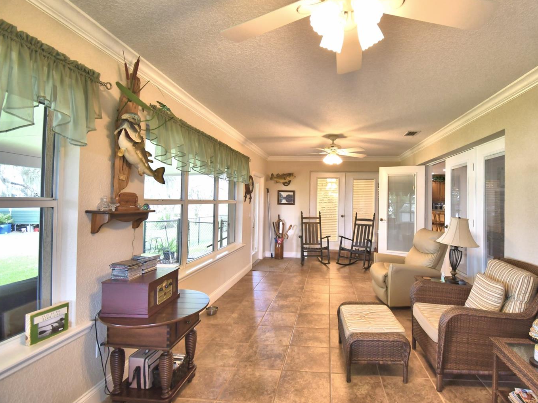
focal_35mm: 17
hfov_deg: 90.3
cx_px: 313
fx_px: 264
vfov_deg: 74.7
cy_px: 197
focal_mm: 10
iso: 400
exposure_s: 1/30
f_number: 4.5
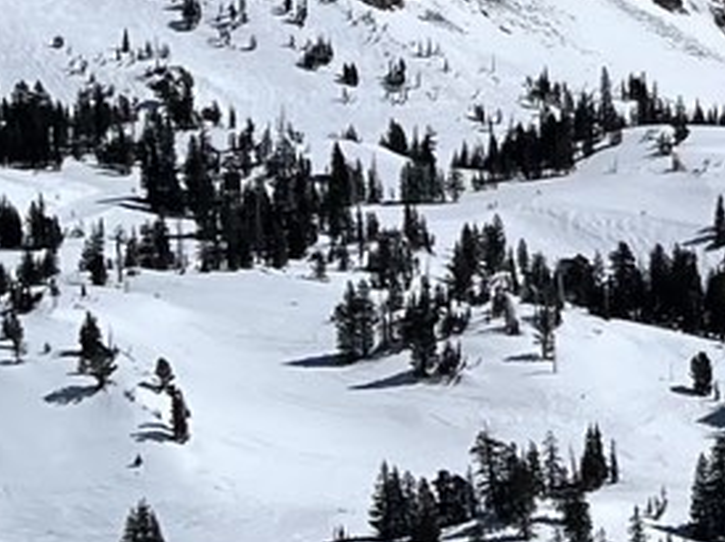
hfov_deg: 11.1
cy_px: -502
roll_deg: +0.2
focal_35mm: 152
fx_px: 3181
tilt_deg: -6.0
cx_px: 1675
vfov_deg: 9.2
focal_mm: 5.1
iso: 32
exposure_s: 1/13514
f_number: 1.6
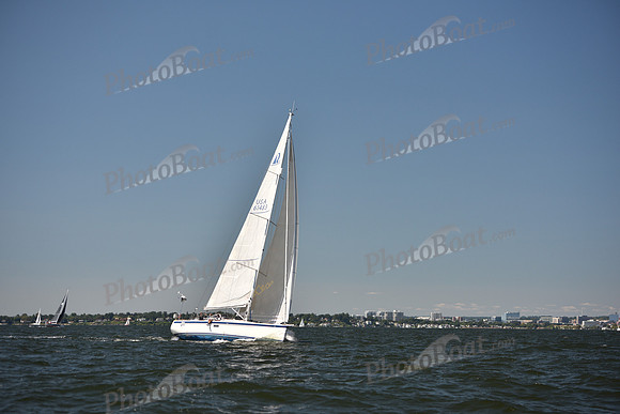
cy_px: 207
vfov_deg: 16.1
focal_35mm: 85
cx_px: 310
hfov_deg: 23.9
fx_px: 1464
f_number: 3.5
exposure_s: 1/1600
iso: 250
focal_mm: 85
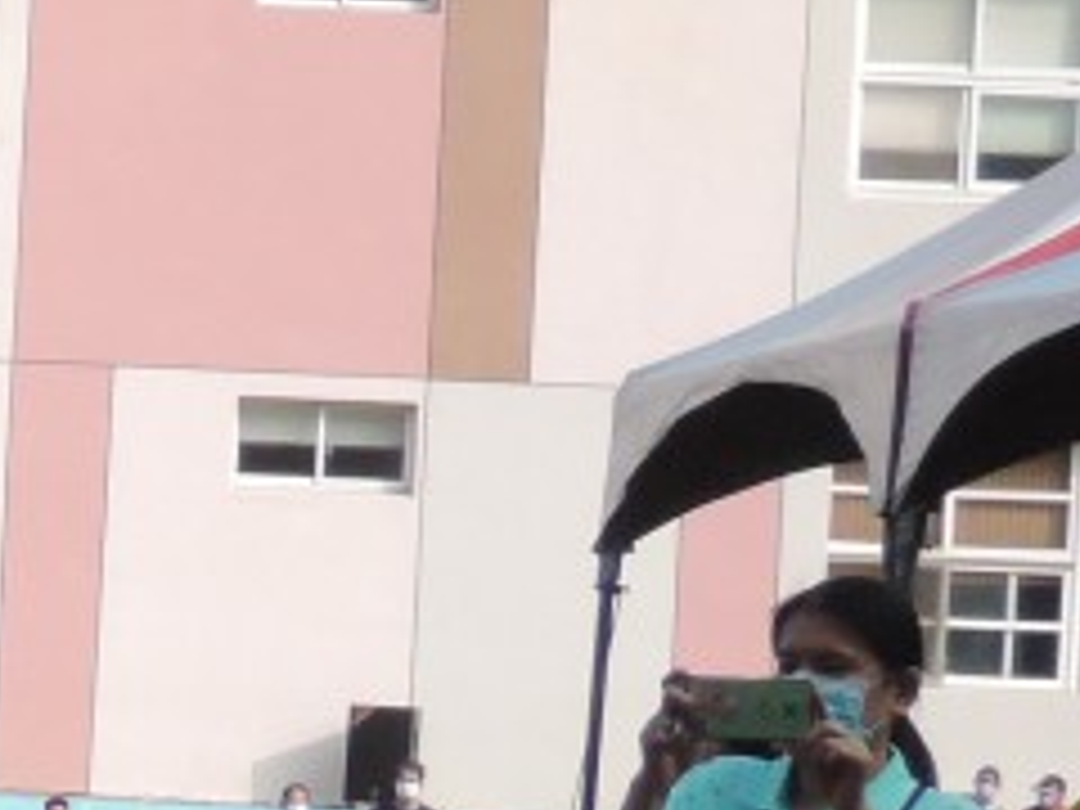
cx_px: -1656
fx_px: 8330
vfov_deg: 5.5
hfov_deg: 6.9
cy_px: 1224
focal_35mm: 267
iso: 500
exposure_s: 1/2000
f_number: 3.2
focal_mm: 10.7
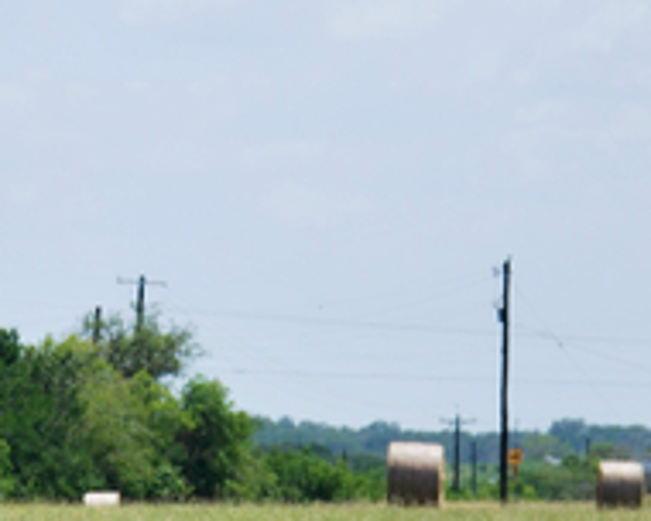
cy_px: 247
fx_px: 7302
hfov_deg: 5.1
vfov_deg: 4.1
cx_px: 147
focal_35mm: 379
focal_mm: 80
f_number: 5.6
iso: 100
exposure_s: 1/500
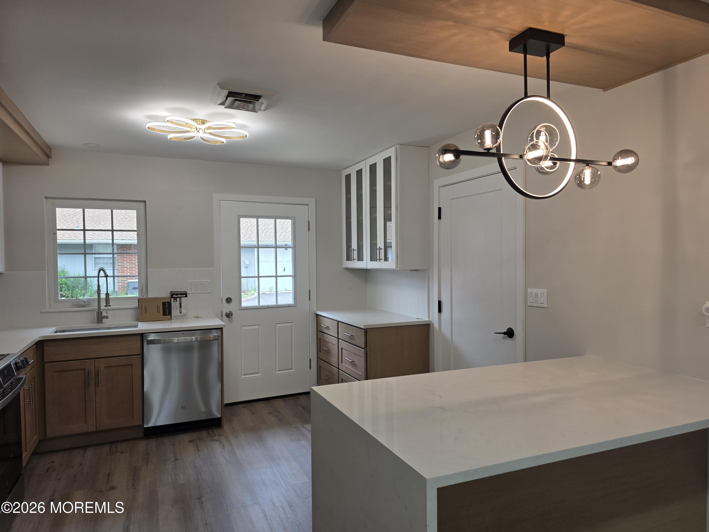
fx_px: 471
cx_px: 354
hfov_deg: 73.9
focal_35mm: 23
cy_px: 266
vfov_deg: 58.9
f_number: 1.7
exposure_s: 1/120
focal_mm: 6.3
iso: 50
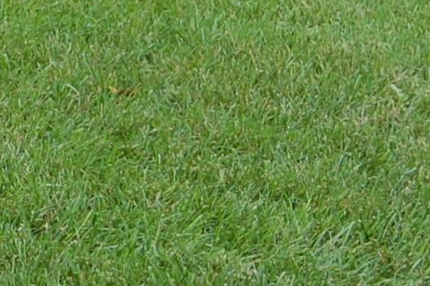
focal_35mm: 288
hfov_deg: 7.0
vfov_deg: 4.7
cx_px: -313
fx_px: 3437
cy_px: -81
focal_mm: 34
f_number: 6.3
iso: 200
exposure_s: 1/160
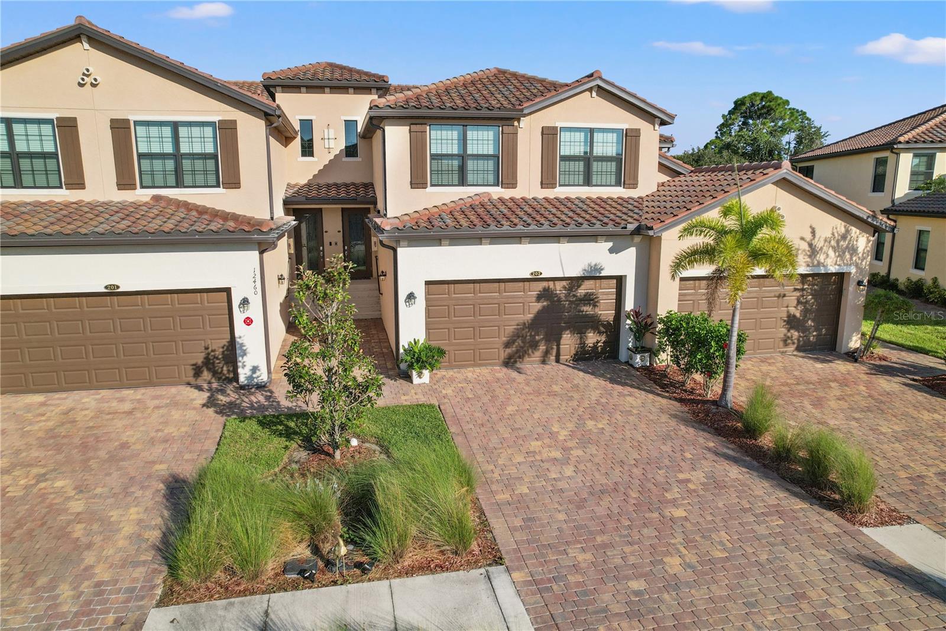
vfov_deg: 57.2
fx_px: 578
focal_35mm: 22
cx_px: 473
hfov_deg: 78.6
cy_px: 316
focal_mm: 8.38
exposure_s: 1/120
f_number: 2.8
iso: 160
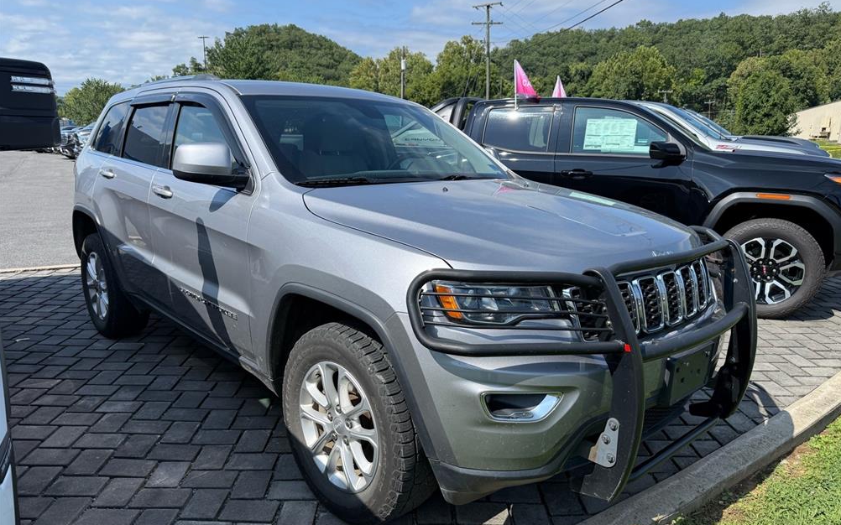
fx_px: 596
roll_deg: +2.2
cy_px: 290
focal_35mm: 26
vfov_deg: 47.5
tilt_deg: -13.2
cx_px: 426
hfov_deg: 70.4
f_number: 1.78
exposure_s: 1/3279
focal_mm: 6.76
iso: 100
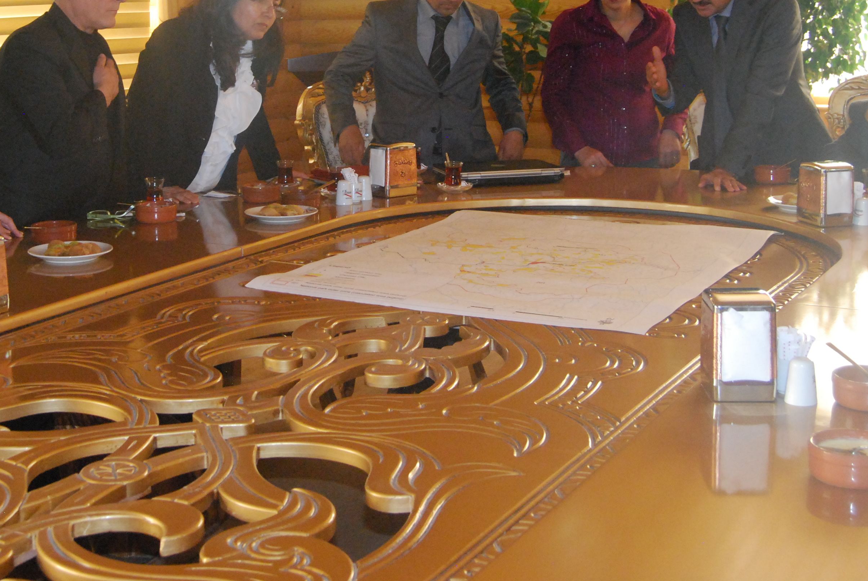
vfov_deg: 23.1
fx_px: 1400
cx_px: 300
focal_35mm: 58
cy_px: 116
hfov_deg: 34.2
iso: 1600
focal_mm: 24
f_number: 5.6
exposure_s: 1/80
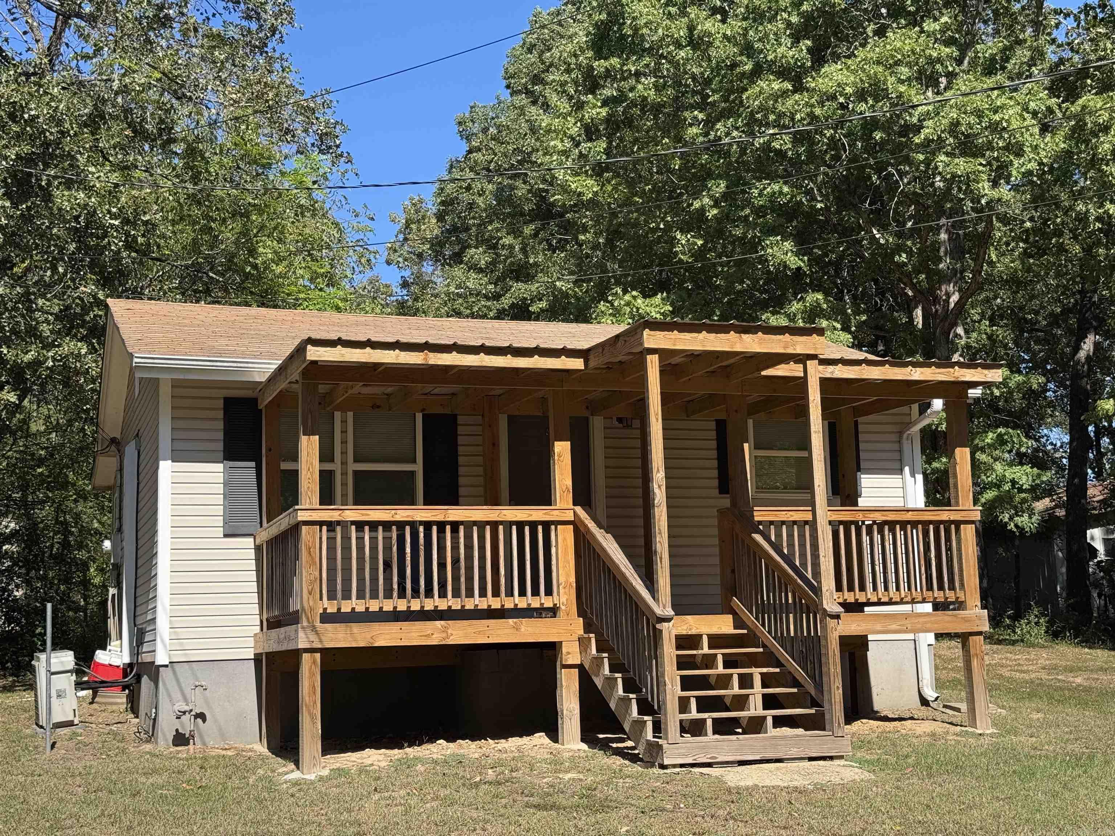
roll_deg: +2.3
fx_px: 1546
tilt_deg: +8.5
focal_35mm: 48
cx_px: 558
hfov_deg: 39.7
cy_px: 418
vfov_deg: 30.3
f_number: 1.78
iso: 64
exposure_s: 1/2110
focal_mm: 6.76
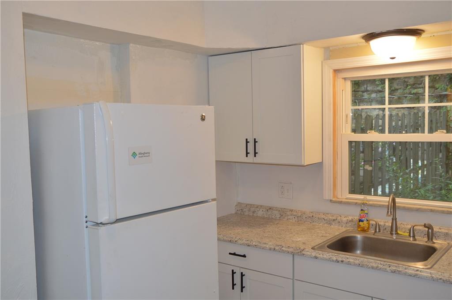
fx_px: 451
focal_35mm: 36
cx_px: 226
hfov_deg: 53.2
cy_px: 150
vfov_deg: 36.8
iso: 400
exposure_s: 1/100
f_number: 4
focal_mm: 24
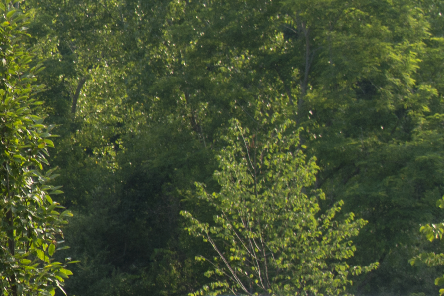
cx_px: -570
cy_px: 243
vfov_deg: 5.7
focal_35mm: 242
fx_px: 2985
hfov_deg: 8.0
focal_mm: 44
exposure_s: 1/180
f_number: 8
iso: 160
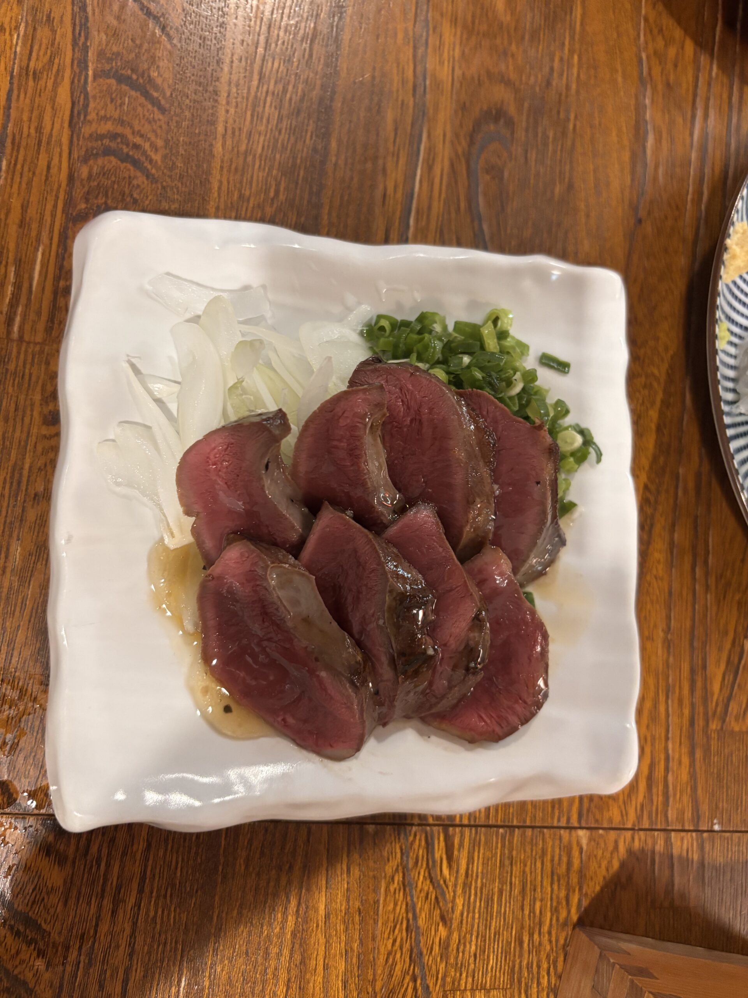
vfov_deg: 67.3
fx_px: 749
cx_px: 374
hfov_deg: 53.1
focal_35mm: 26
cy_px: 499
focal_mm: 5.96
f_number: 1.6
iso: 400
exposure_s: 1/40
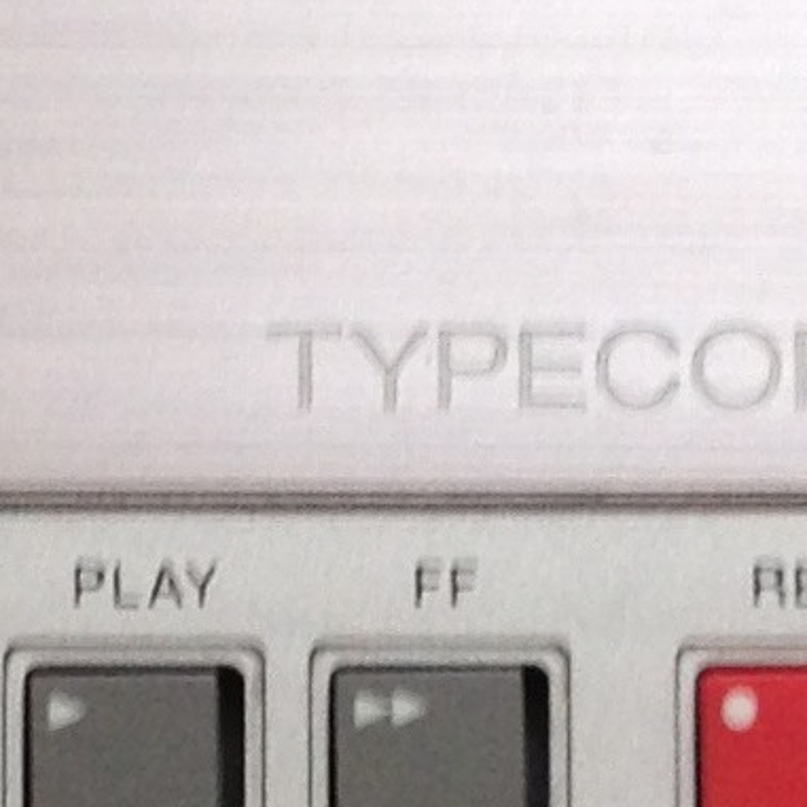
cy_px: 993
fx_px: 6594
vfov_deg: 6.9
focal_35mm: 250
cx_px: 231
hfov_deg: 7.0
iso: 80
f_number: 2.4
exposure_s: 1/20
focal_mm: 4.13
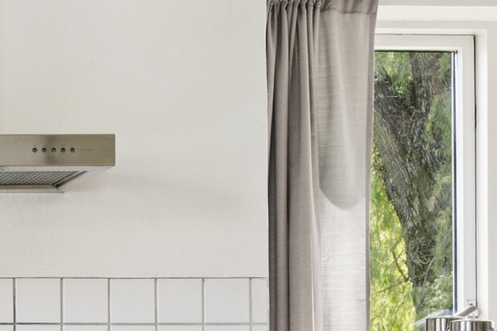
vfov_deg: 12.9
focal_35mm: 104
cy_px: 383
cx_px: -370
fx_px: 1431
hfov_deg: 16.7
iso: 640
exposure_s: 1/60
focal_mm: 19.5
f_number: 9
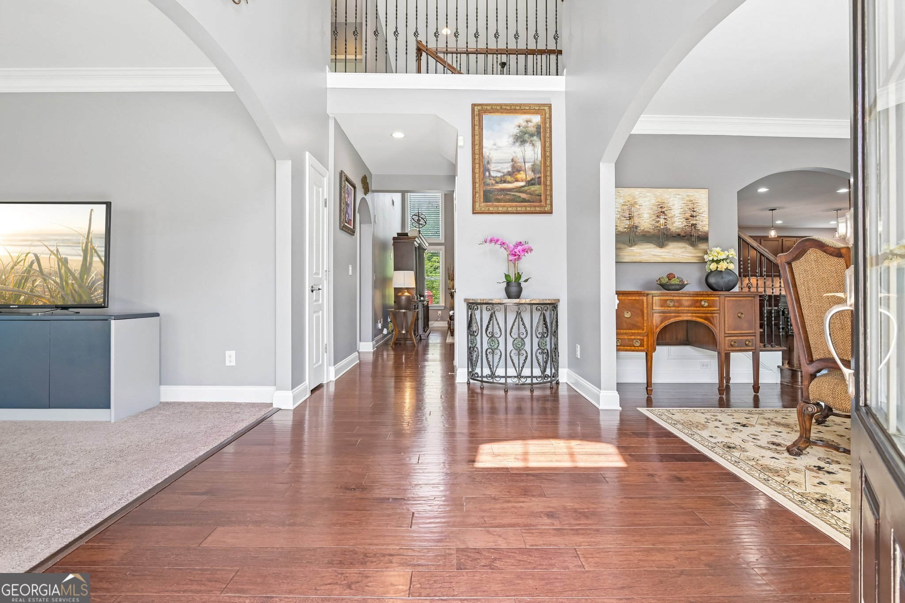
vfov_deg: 73.7
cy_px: 302
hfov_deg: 96.7
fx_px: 402
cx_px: 452
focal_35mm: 16
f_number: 8
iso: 200
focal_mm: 16
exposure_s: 1/25
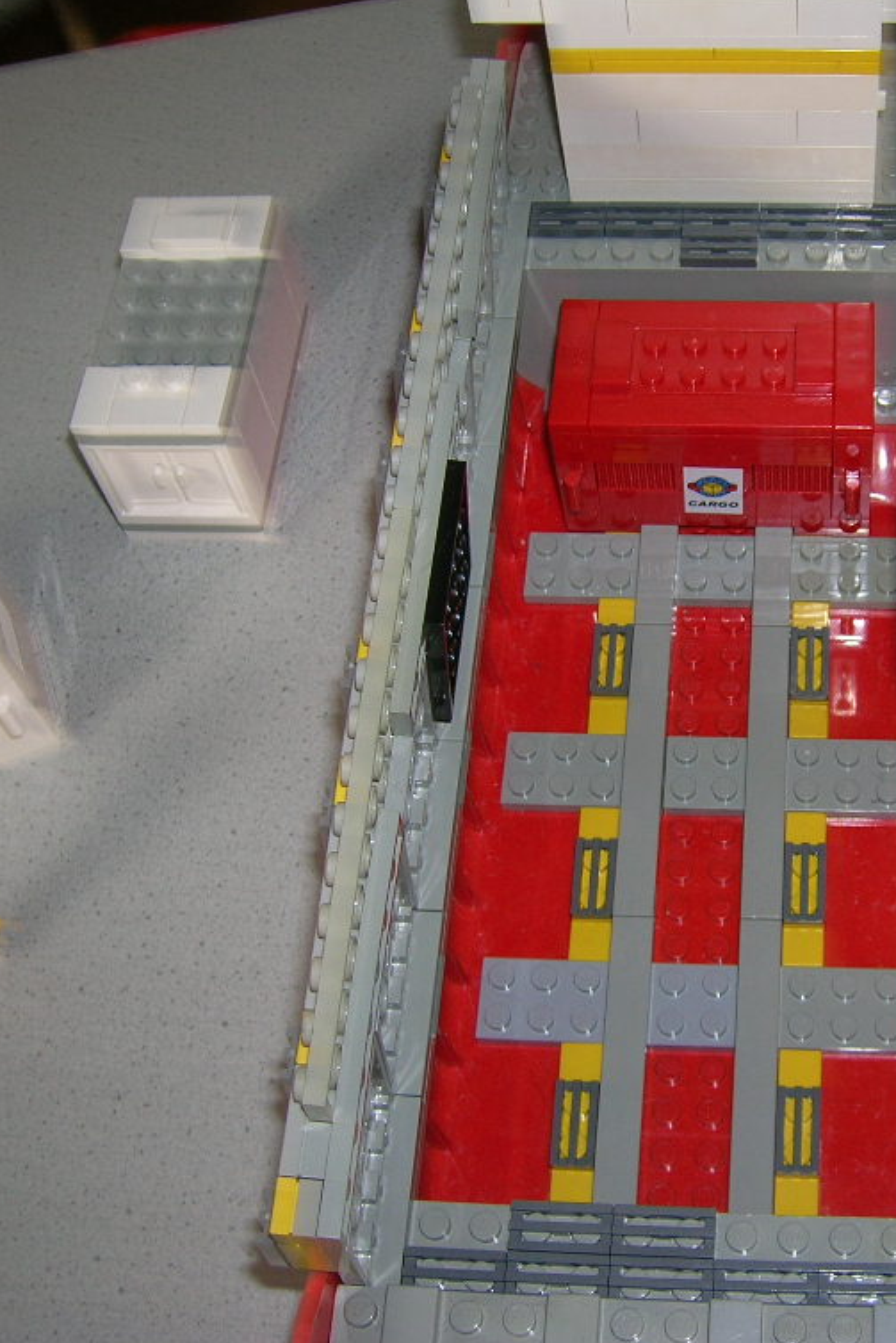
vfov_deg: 41.1
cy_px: 663
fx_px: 1791
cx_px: 741
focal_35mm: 48
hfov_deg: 27.4
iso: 50
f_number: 2.9
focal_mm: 5.7
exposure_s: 1/60.1
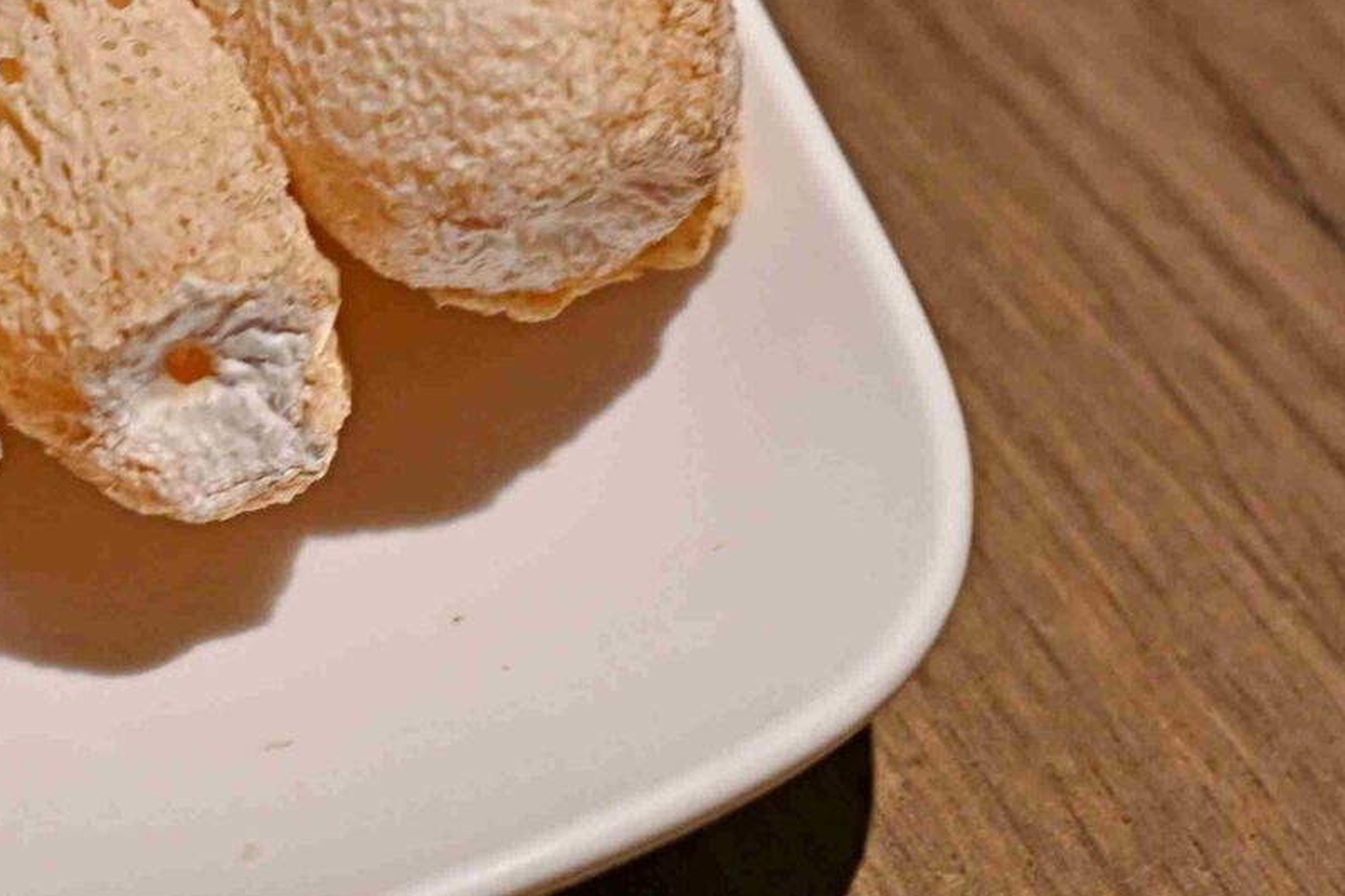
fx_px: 8964
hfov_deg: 8.5
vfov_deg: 5.7
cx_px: -212
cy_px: -430
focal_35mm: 240
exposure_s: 1/200
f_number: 3.2
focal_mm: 50
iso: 320
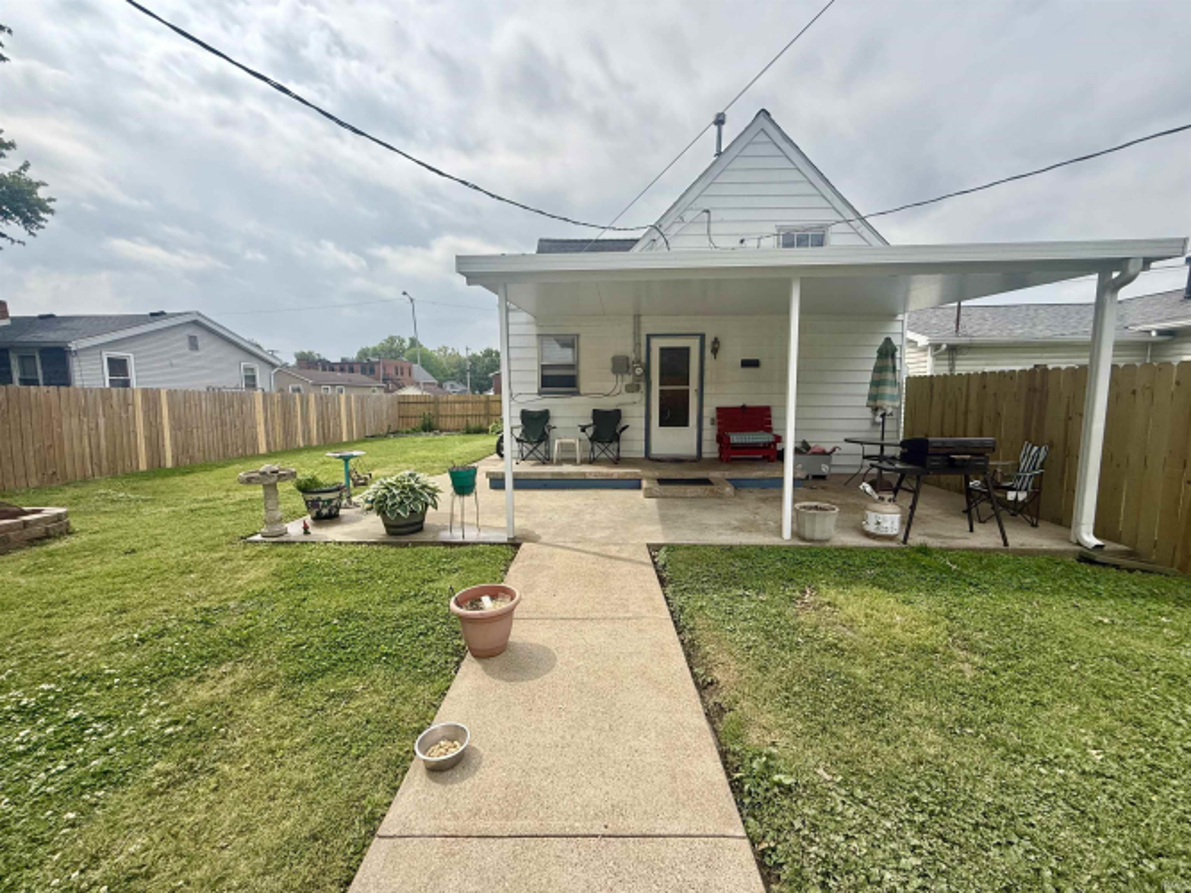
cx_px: 596
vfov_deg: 85.7
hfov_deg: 102.1
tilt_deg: -5.8
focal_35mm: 14
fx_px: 482
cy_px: 446
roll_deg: +0.3
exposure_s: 1/1656
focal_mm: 2.22
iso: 64
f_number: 2.2
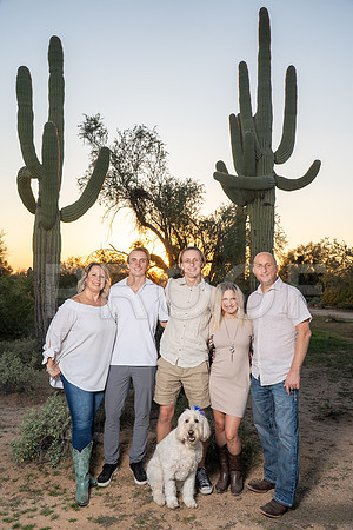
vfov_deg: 58.7
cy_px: 265
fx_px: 471
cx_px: 176
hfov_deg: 41.1
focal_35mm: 32
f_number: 5
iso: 100
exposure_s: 1/160
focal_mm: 32
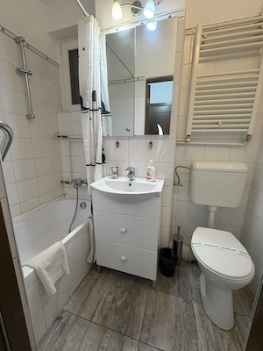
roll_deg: -0.8
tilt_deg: -12.0
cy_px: 176
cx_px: 132
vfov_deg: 102.1
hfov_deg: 85.7
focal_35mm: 14
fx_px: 142
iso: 320
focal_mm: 2.22
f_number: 2.2
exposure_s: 1/100
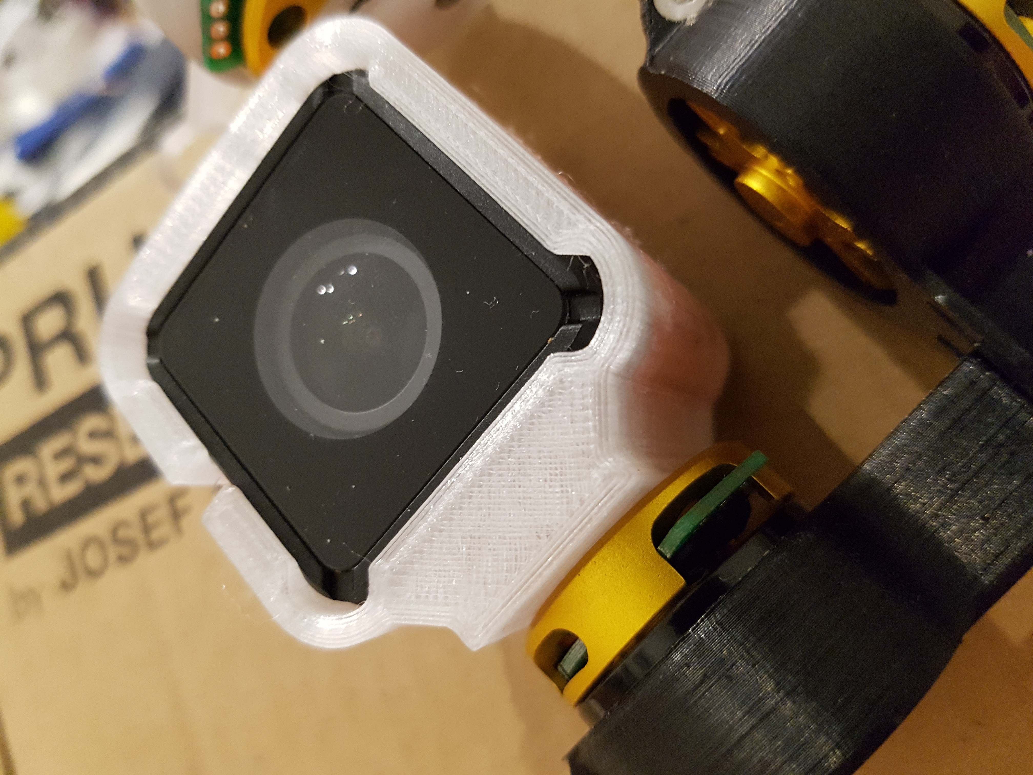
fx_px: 776
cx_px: 516
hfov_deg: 67.3
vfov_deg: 53.1
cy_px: 388
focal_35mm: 26
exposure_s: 1/50
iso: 640
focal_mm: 4.2
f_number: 1.7
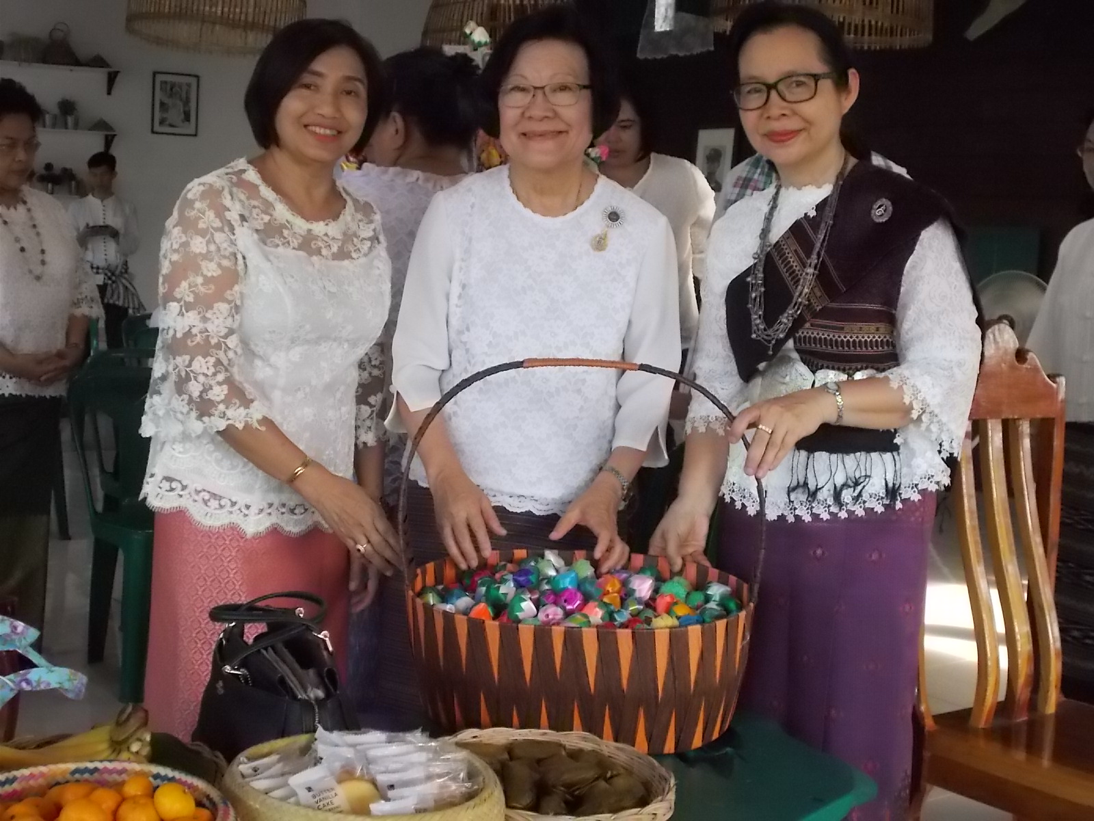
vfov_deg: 29.1
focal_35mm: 50
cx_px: 547
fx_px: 1580
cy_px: 410
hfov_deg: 38.2
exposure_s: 1/125
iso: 560
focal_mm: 9
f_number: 4.5
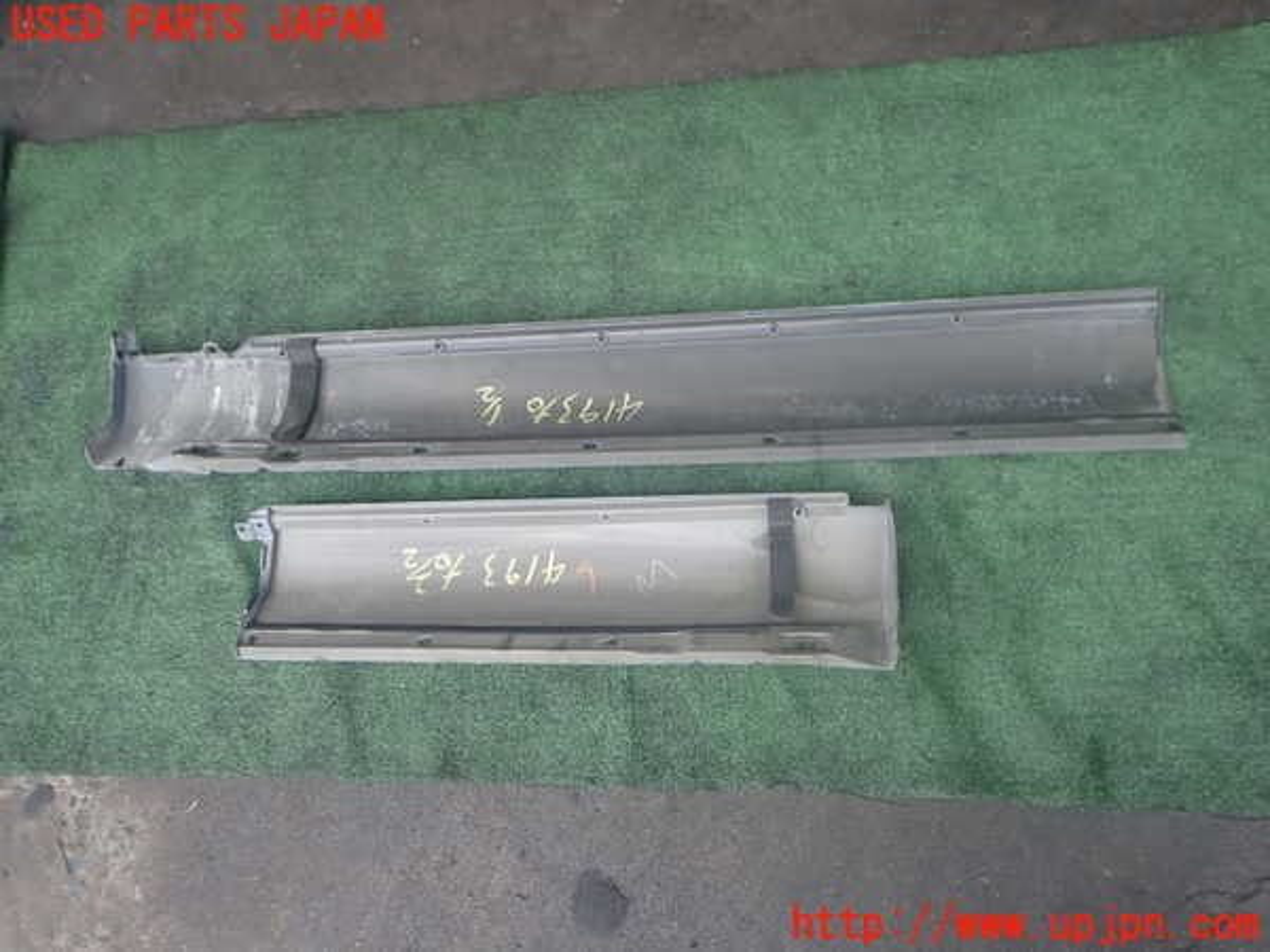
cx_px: 635
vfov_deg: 46.8
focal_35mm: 30
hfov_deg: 60.0
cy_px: 476
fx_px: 1101
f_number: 2.3
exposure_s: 1/160
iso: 100
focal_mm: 5.4
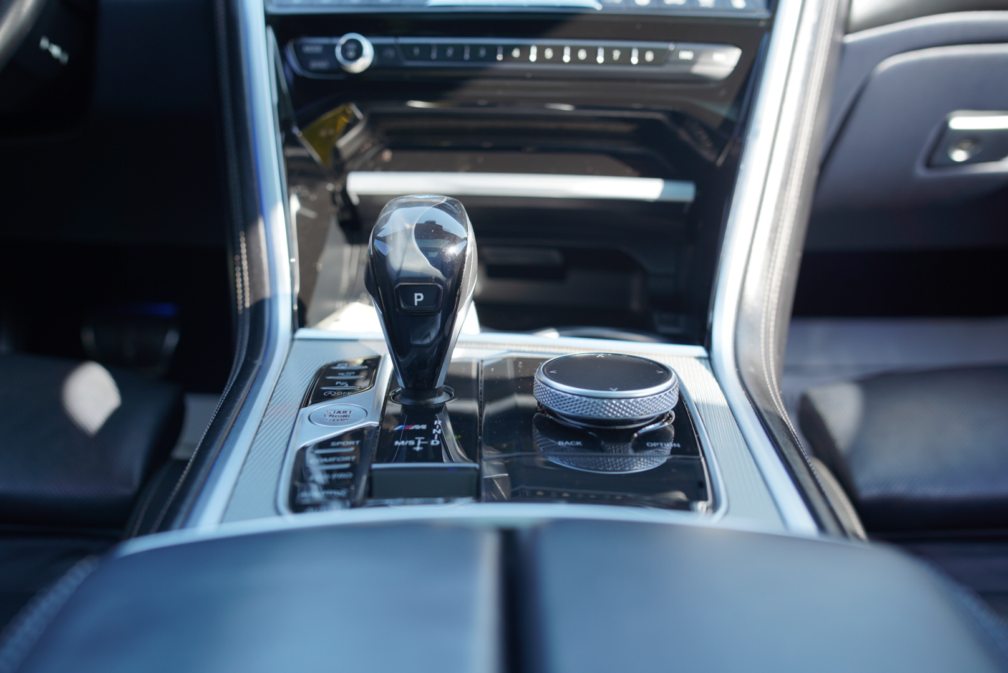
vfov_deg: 37.9
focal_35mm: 35
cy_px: 336
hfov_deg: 54.4
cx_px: 504
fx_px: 981
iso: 160
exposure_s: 1/60
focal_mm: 35
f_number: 4
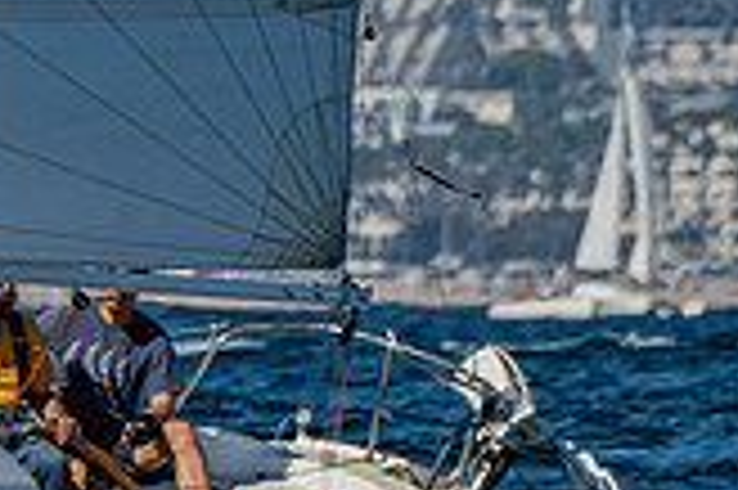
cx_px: -692
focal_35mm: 2077
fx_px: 42535
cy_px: -696
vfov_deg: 0.7
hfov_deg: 1.0
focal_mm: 340
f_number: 5.6
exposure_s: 1/1000
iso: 100
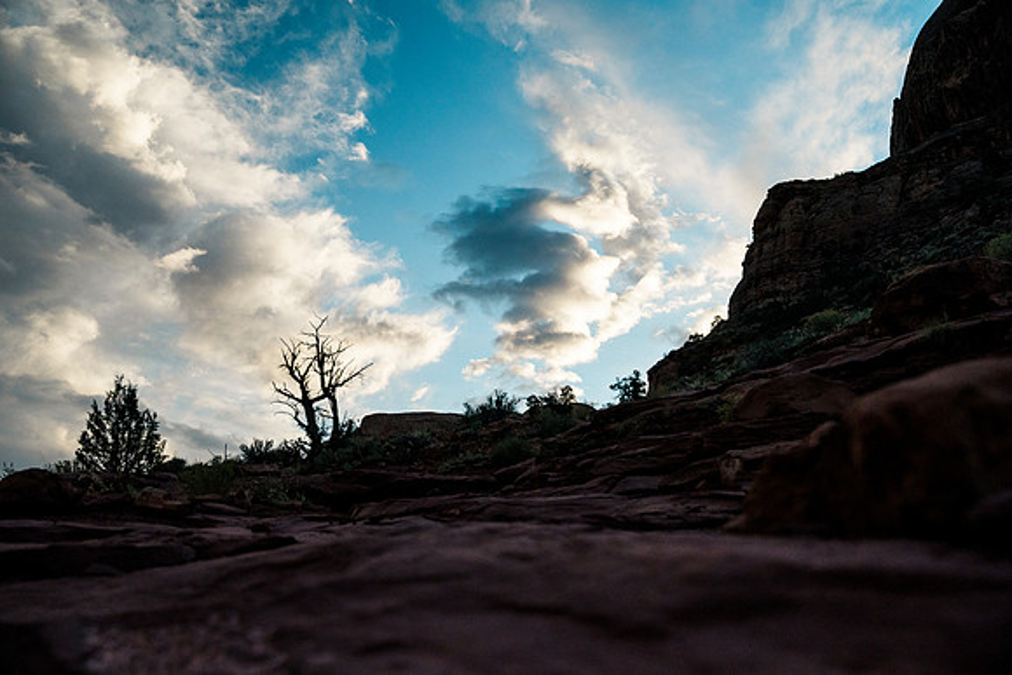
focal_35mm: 35
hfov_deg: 53.9
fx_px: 995
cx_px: 506
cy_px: 338
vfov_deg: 37.5
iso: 1600
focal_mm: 35.4
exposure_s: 1/2500
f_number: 4.5
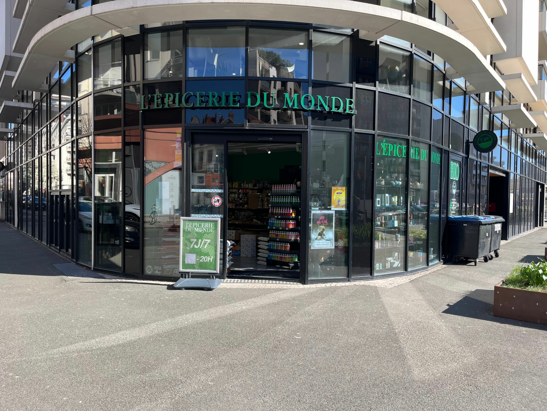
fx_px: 411
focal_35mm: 26
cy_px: 206
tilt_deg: -2.5
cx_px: 274
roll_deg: +0.3
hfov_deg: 67.3
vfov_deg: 53.1
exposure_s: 1/1036
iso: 50
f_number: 1.6
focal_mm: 5.1
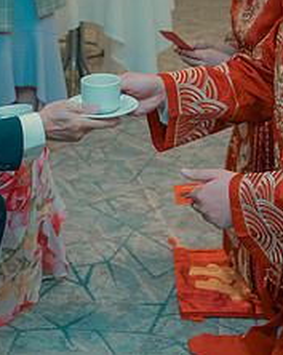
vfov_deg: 23.1
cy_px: 47
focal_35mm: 81
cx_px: 69
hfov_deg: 18.8
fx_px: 850
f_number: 3.5
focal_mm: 33
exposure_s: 1/160
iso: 2500
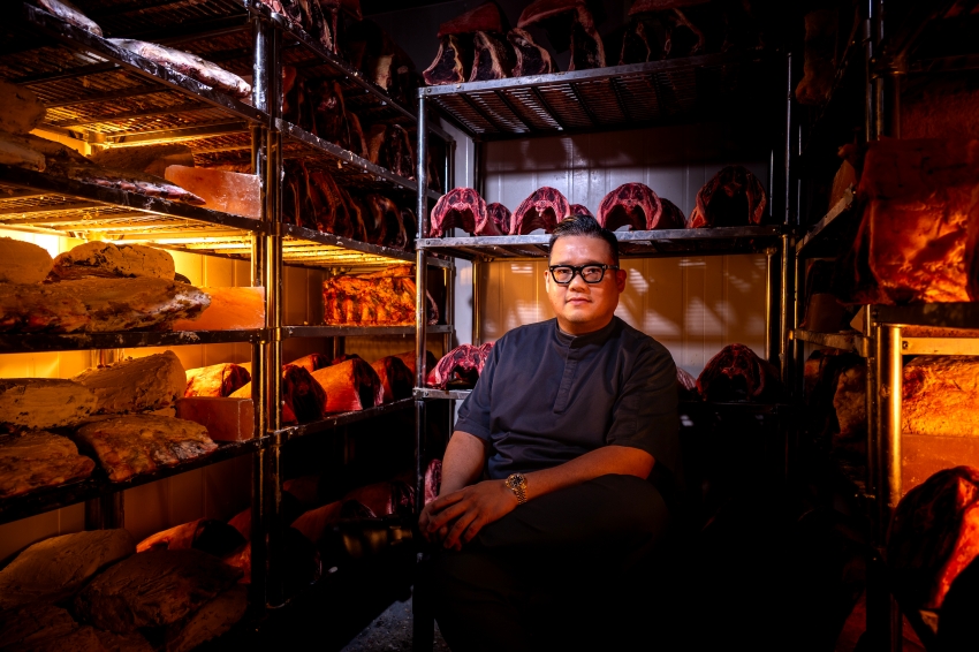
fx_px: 652
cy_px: 326
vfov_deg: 53.1
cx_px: 490
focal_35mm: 24
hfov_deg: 73.8
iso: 100
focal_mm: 24
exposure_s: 1/160
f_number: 4.5
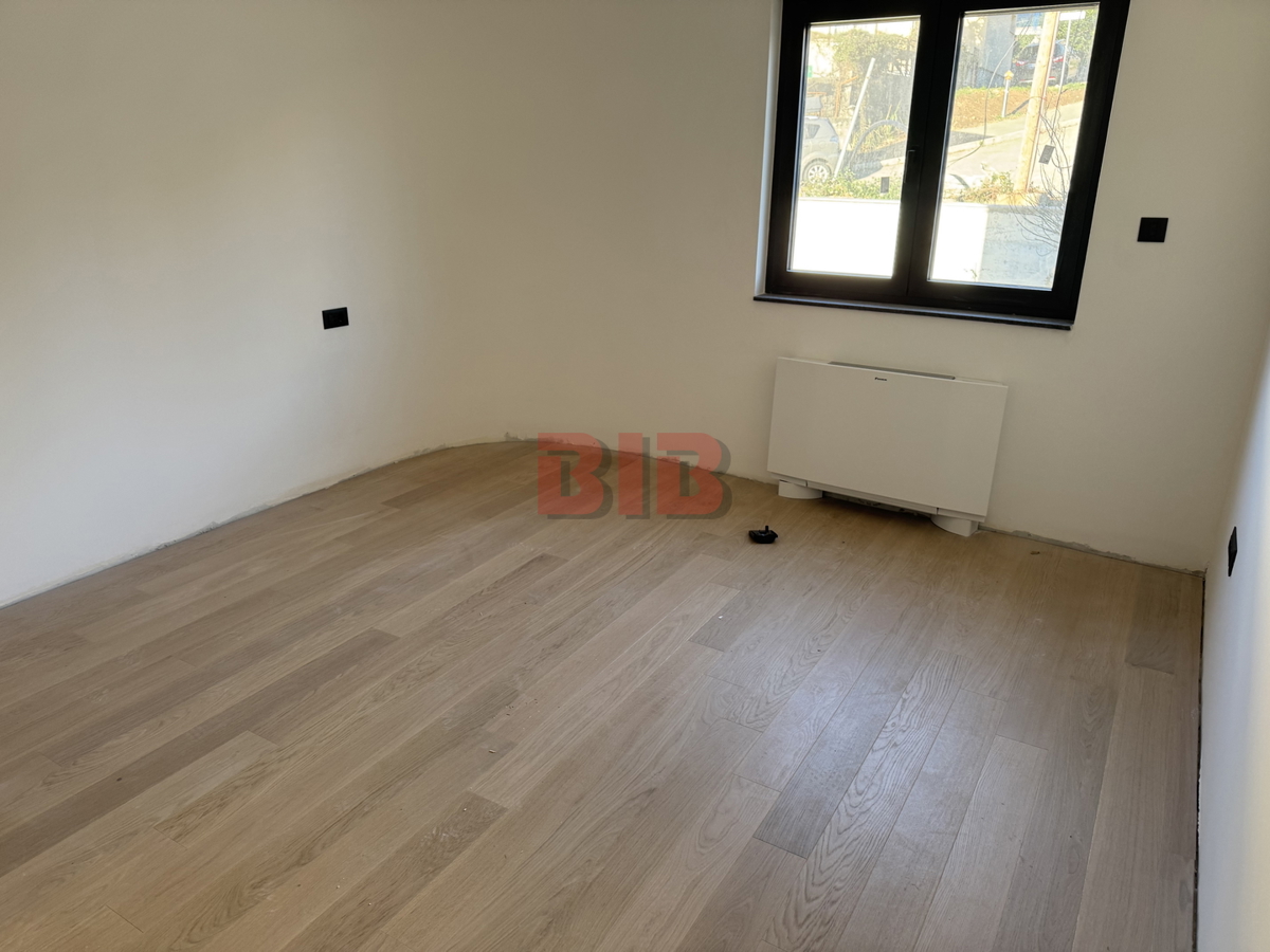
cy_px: 476
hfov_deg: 71.6
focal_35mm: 24
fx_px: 881
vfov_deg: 56.8
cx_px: 635
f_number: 1.78
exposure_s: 1/100
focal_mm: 6.76
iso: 125
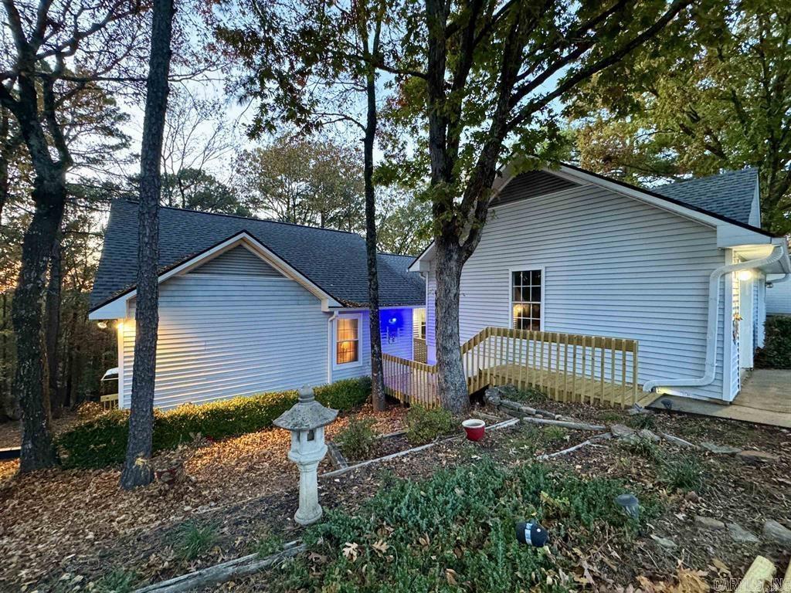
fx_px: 320
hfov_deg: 102.1
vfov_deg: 85.7
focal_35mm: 14
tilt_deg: -1.2
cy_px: 296
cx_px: 396
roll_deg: -0.5
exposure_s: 1/60
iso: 1000
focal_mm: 2.22
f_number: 2.2
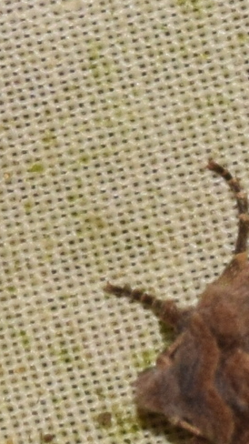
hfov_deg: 2.8
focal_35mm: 432
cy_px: 287
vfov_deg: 5.0
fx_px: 5078
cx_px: 387
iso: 400
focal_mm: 140
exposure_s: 1/200
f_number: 14
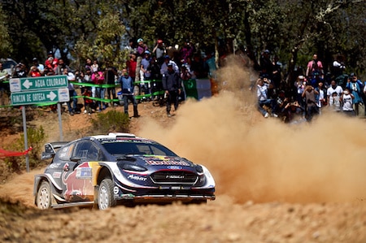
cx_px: 183
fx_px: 1371
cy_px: 122
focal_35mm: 135
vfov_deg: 10.1
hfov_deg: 15.2
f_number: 2.8
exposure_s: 1/800
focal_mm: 135
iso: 100
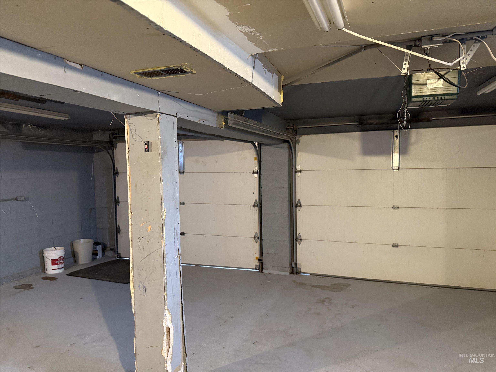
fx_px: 344
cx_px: 248
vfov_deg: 56.8
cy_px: 186
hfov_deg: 71.6
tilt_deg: -2.0
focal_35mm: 24
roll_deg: +1.9
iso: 800
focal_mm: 6.76
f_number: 1.78
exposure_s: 1/30
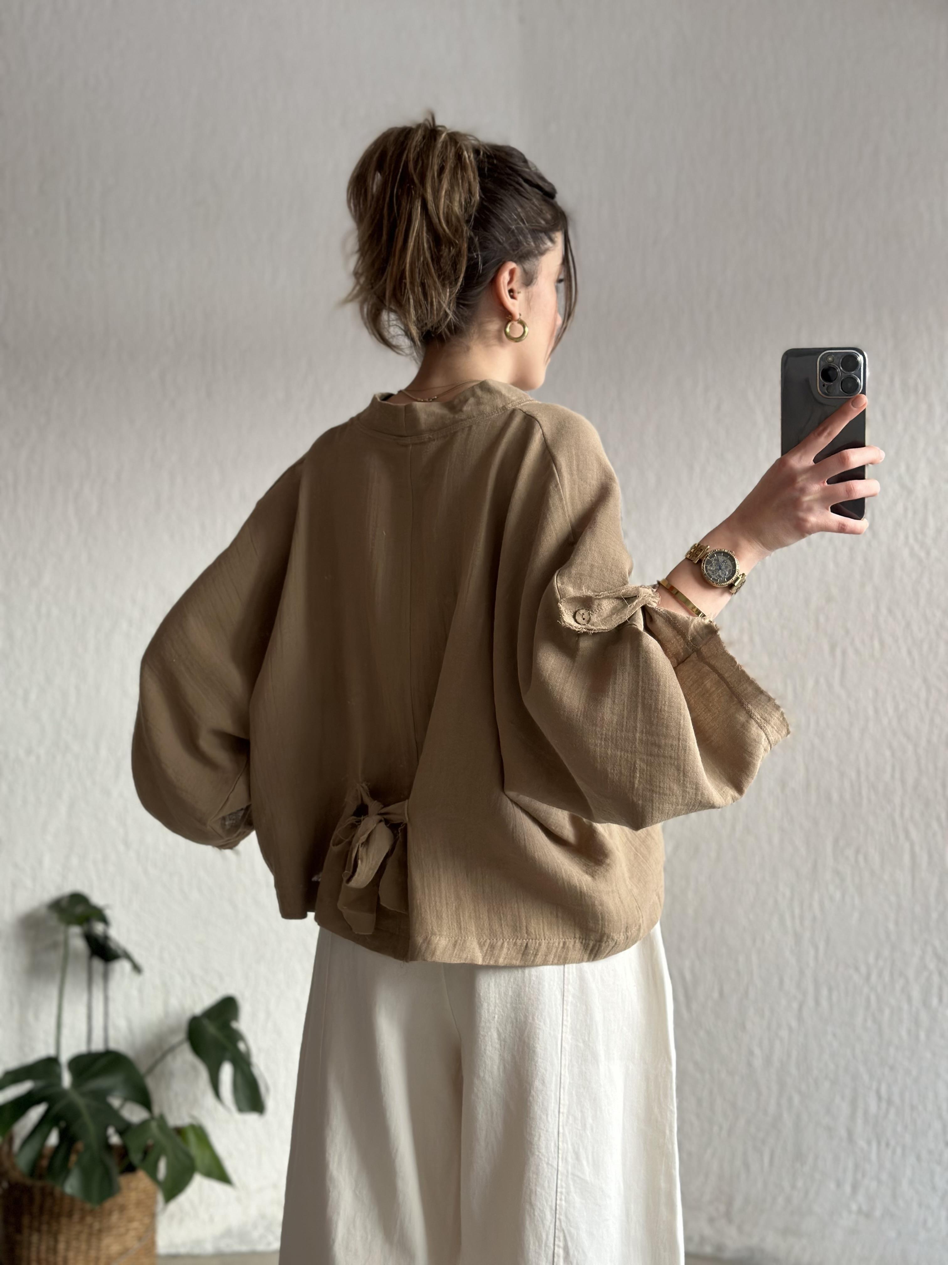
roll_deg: +2.2
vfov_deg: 39.7
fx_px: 1753
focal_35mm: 48
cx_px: 474
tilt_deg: -18.7
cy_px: 632
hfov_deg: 30.3
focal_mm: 6.86
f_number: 1.78
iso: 125
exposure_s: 1/121
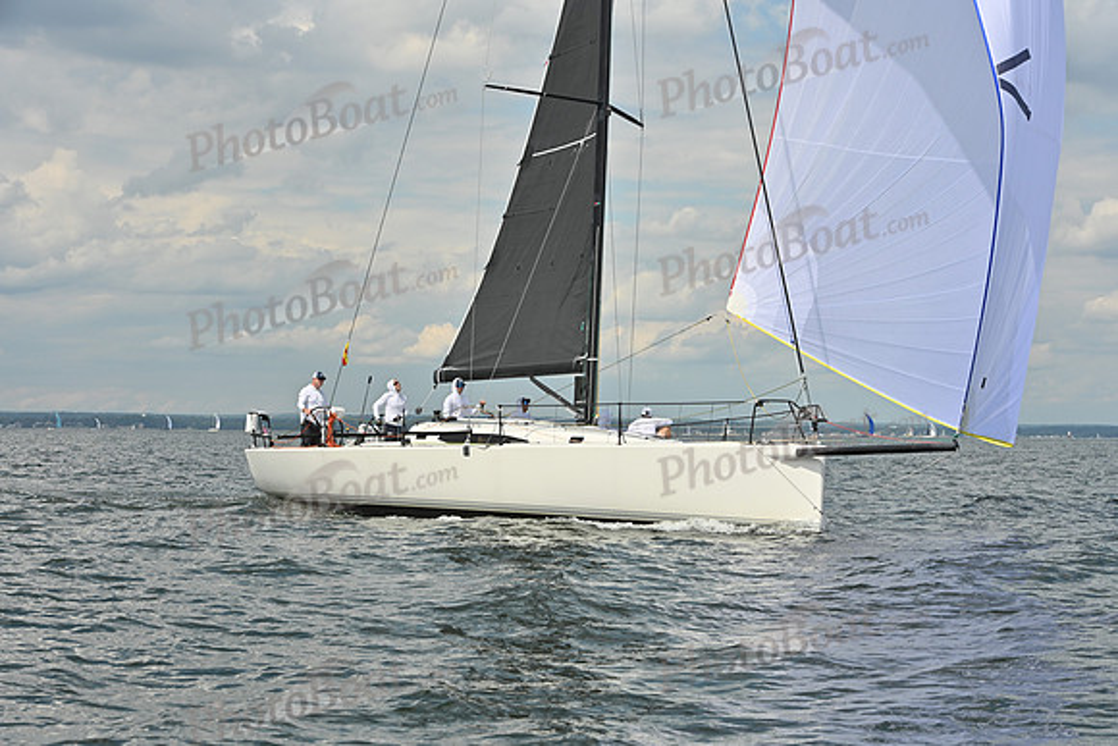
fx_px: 2174
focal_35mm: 70
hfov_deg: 28.8
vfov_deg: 19.5
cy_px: 373
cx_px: 559
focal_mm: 70
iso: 320
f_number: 9
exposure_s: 1/1600
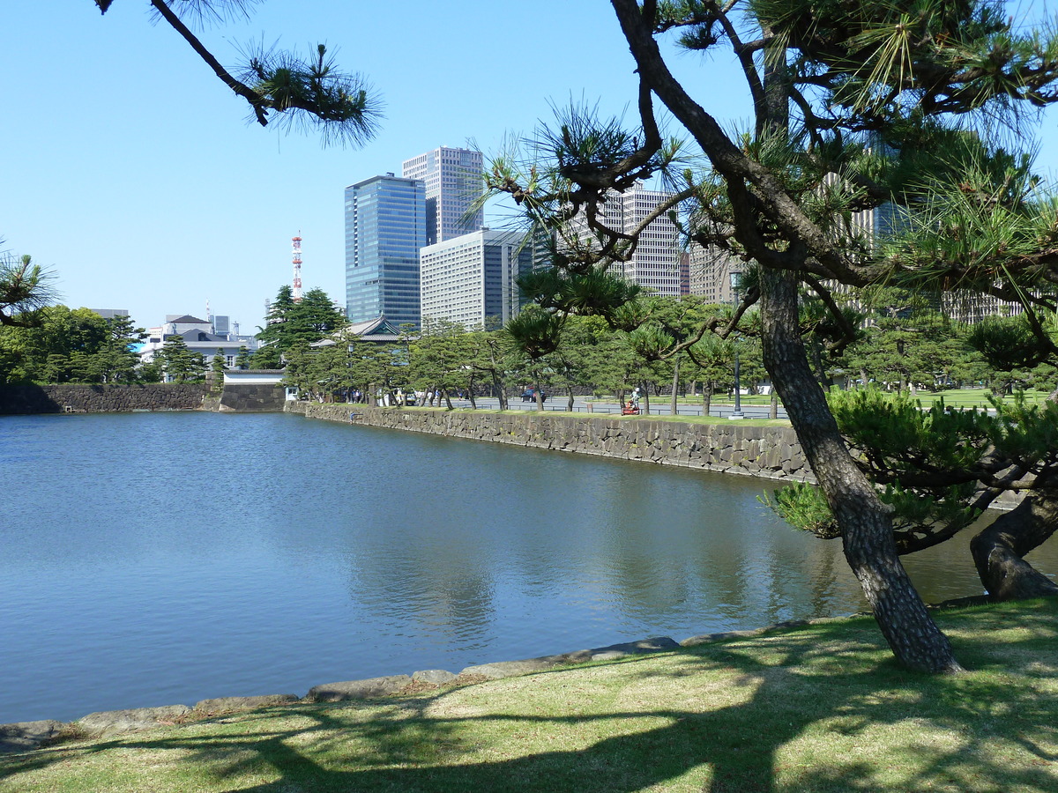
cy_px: 396
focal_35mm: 35
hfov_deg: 52.6
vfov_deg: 40.7
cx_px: 529
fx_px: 1070
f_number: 4
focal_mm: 5.7
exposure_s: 1/320
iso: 80
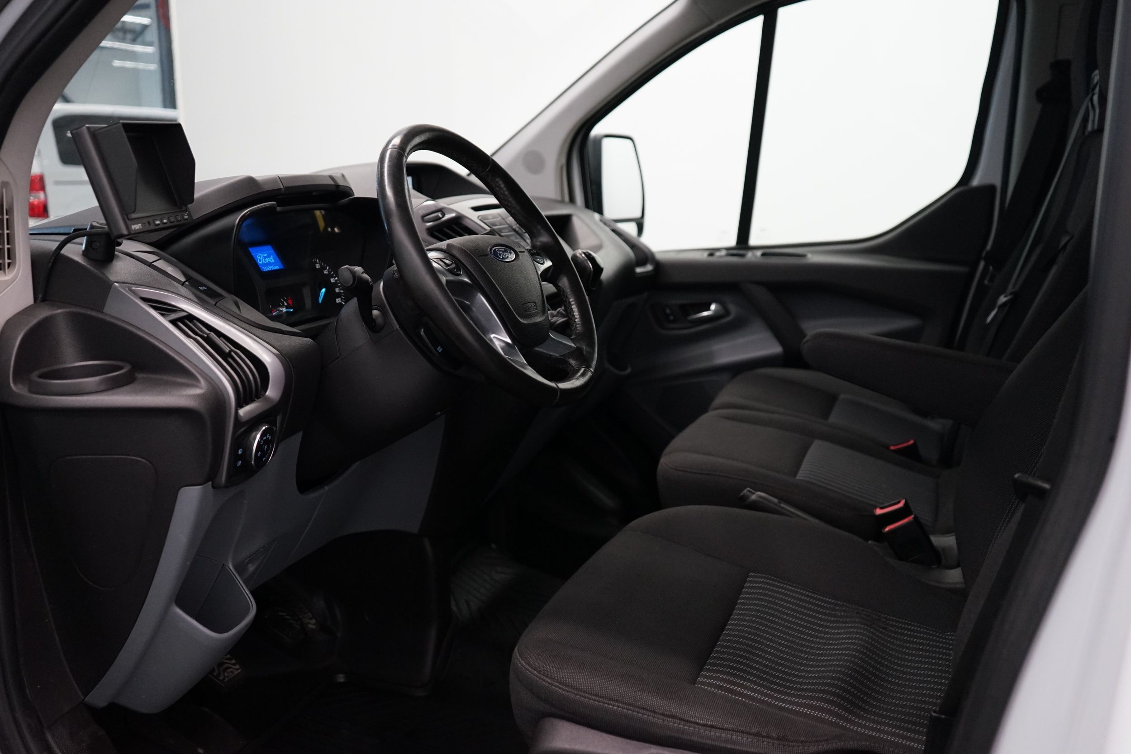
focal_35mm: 31
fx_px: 974
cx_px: 566
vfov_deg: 42.3
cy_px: 377
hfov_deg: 60.3
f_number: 3.5
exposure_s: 1/160
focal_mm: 31
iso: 2500
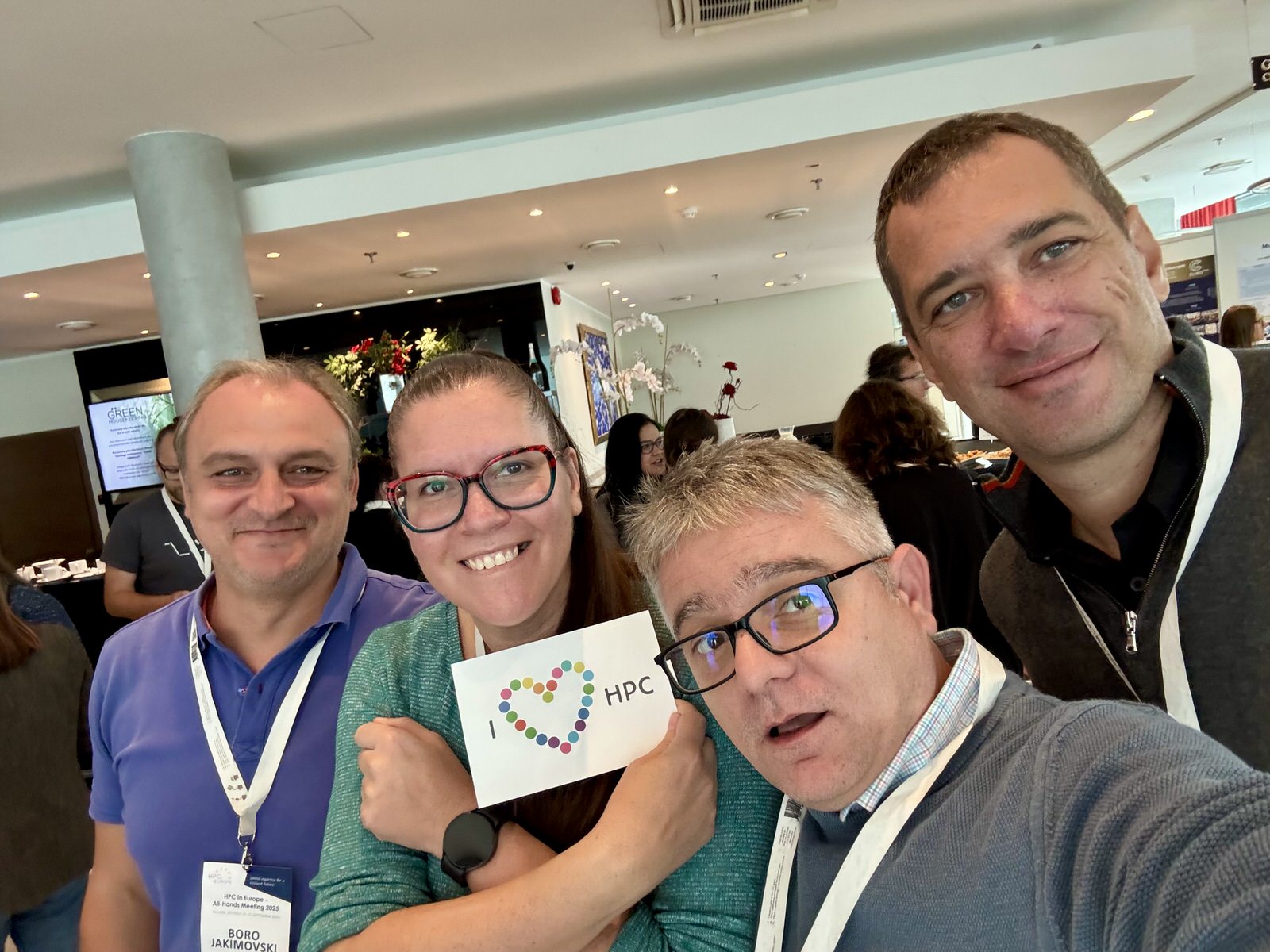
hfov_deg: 73.9
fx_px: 844
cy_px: 476
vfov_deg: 58.9
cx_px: 635
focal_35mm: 23
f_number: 1.9
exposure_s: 1/50
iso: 250
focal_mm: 2.69
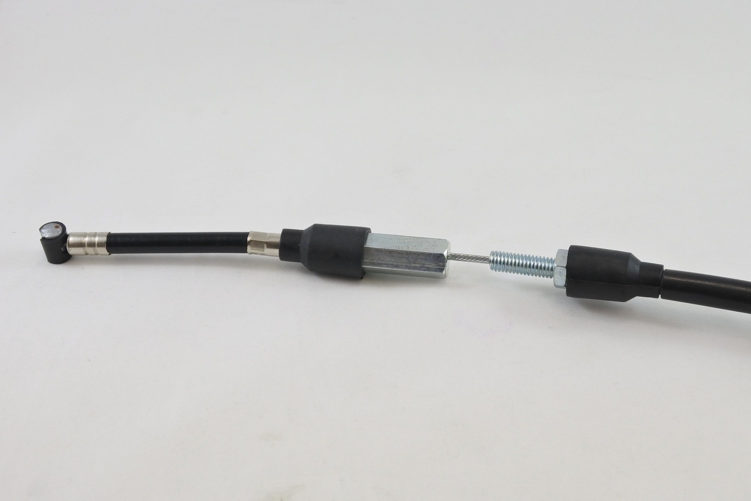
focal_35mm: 44
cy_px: 250
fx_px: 918
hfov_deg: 44.5
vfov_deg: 30.5
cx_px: 376
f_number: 4.5
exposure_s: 1/160
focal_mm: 16.5
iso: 400
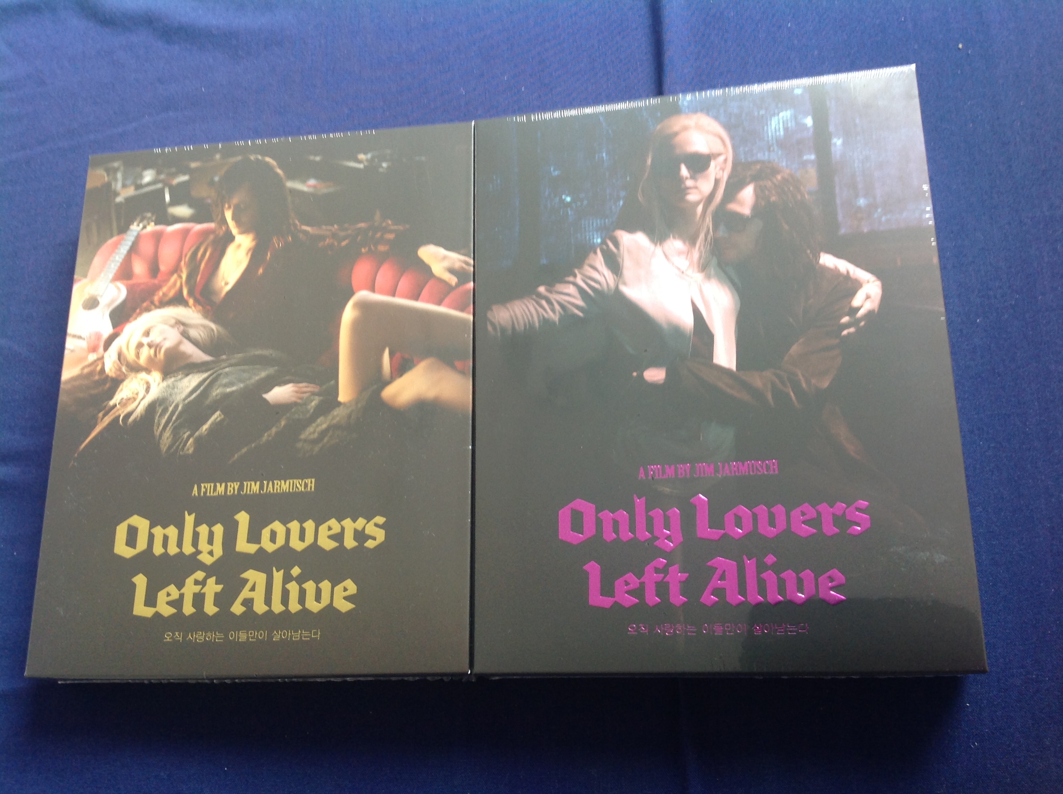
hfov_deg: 52.7
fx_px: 1073
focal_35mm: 35
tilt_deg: -66.7
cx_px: 532
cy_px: 397
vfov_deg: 40.6
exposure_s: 1/15
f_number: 2.4
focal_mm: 4.28
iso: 80
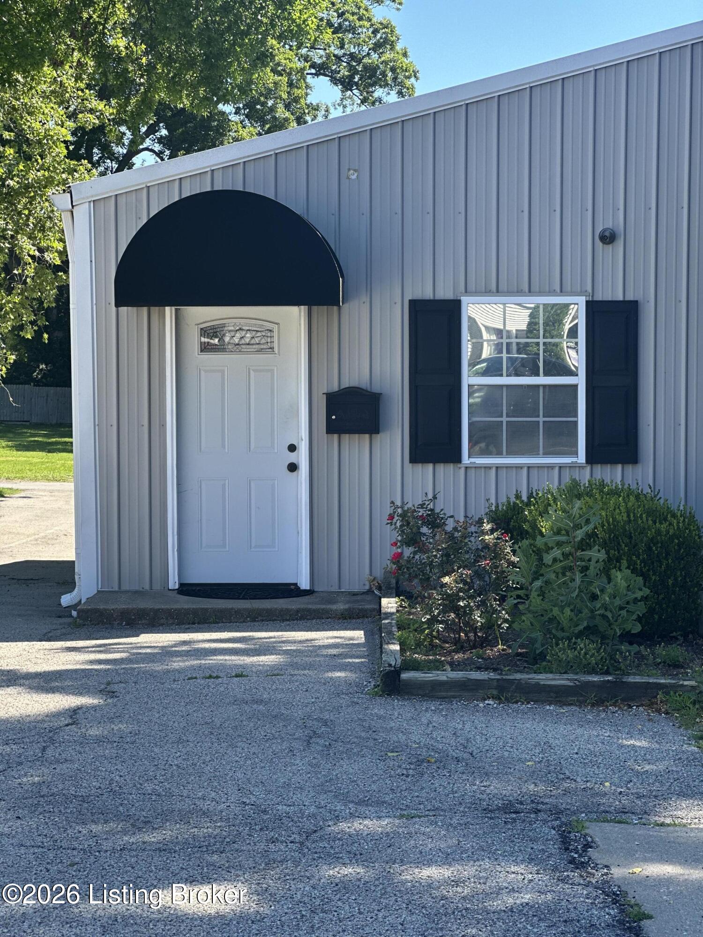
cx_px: 352
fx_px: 2085
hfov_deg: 19.1
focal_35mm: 77
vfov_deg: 25.3
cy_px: 468
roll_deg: -0.4
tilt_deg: -1.6
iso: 25
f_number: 2.8
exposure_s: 1/121
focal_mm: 9
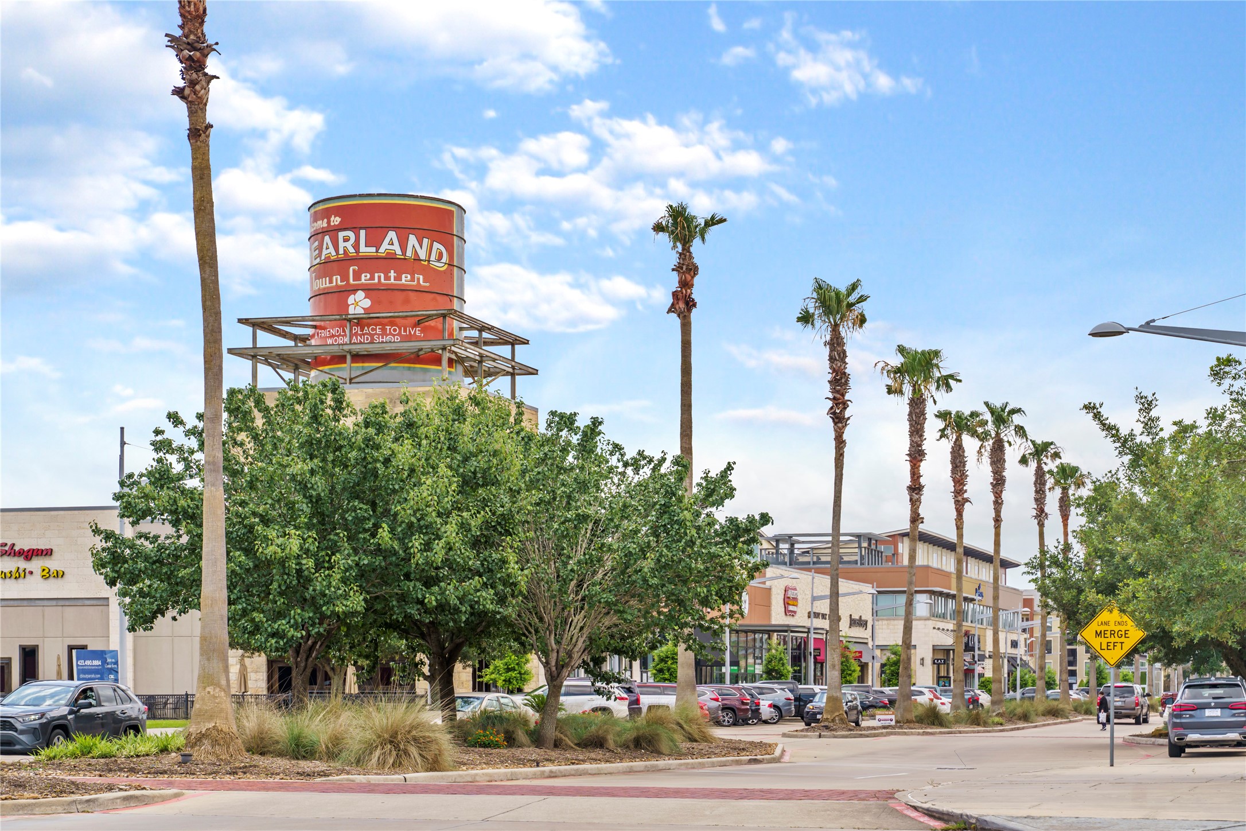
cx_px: 623
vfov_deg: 19.5
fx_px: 2423
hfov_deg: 28.8
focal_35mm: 70
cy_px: 416
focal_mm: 70
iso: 200
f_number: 7.1
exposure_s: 1/640
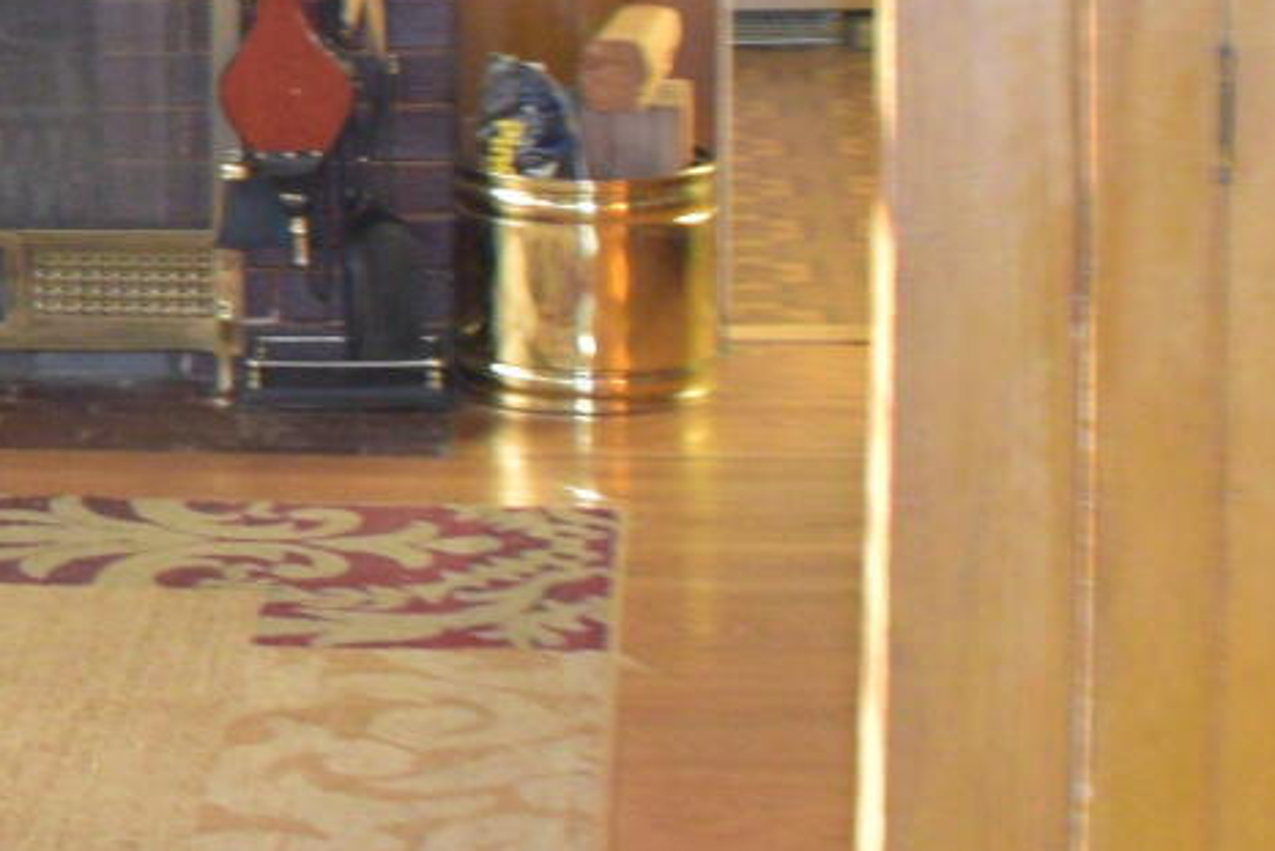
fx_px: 6837
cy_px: -189
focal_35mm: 193
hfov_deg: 9.9
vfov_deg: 7.1
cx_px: -1286
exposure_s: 1/80
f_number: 5
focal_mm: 20
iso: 800
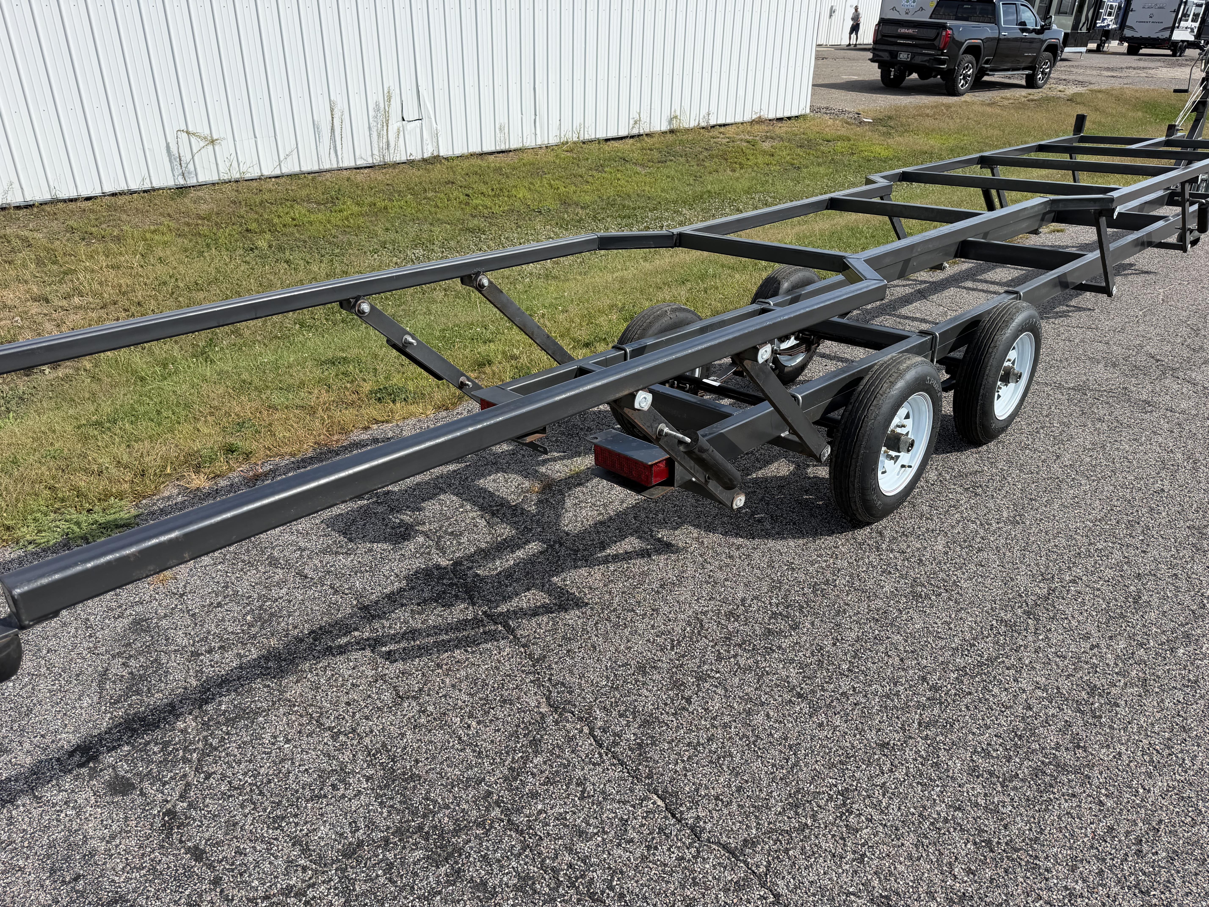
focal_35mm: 24
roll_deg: -1.7
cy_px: 454
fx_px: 838
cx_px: 604
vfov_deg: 56.8
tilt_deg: -26.2
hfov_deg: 71.6
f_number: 1.78
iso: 80
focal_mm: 6.76
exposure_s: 1/3584
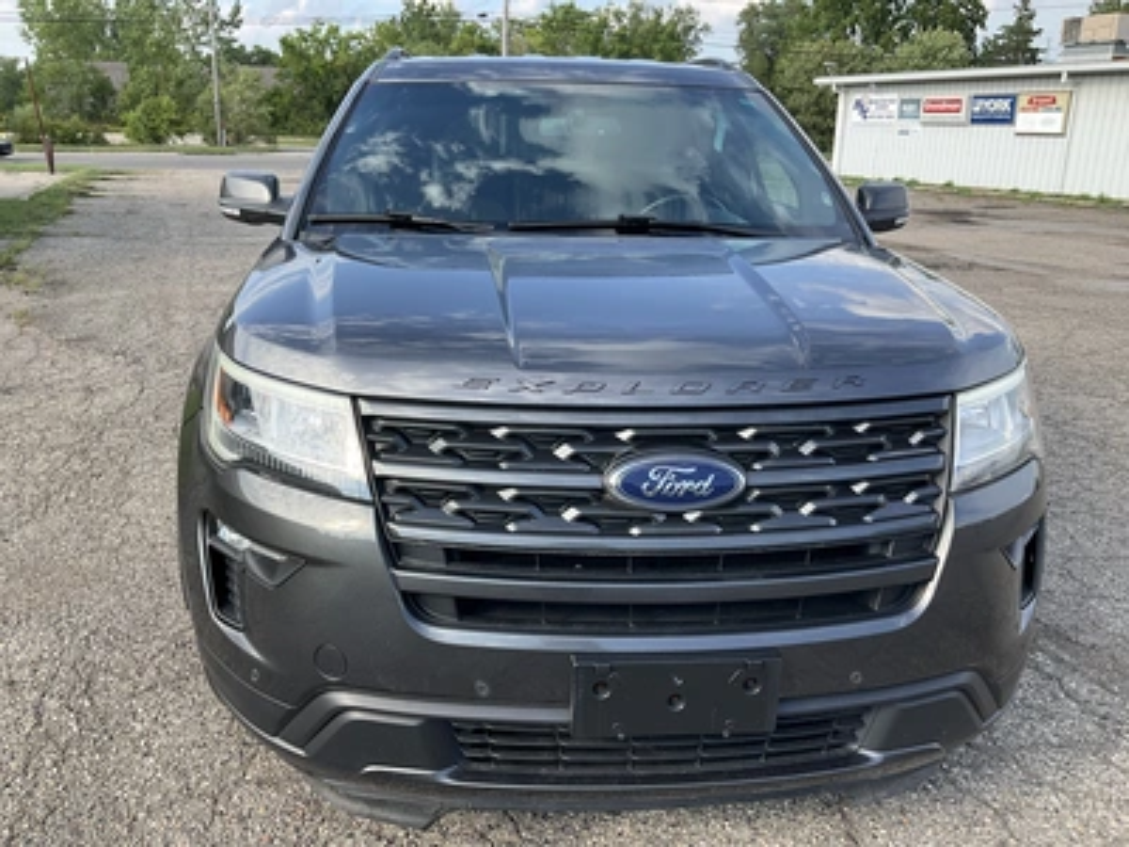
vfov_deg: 48.2
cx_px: 564
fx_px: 946
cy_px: 424
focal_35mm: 29
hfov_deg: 61.7
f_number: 1.8
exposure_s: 1/478
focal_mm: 3
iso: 25
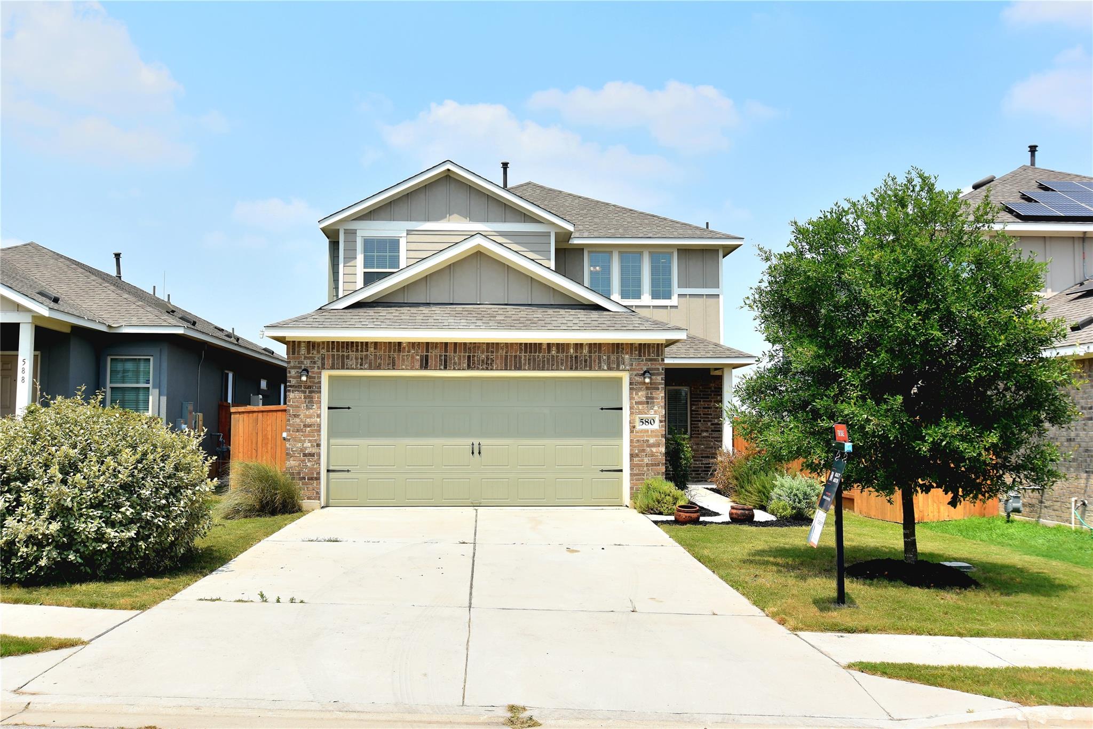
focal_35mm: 36
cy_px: 364
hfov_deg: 53.1
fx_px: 1093
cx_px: 546
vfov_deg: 36.9
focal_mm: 24
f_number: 8
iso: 100
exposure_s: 1/323
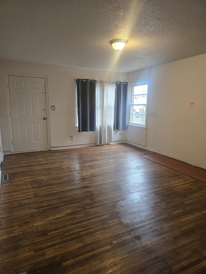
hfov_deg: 58.9
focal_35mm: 23
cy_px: 137
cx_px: 103
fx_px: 182
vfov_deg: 73.9
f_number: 1.7
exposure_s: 1/120
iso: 500
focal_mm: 6.3
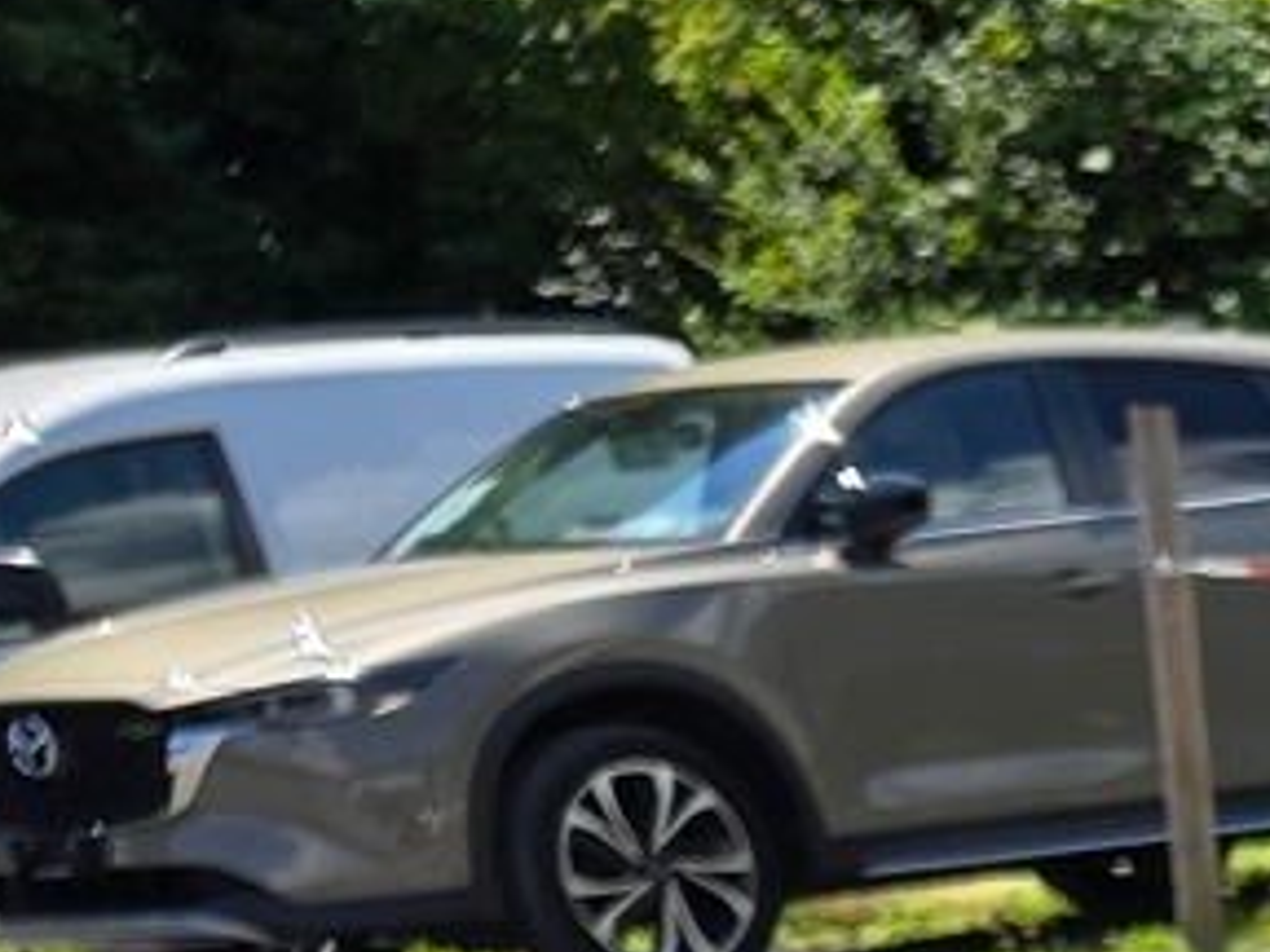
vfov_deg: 8.3
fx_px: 5907
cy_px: 2490
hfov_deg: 9.1
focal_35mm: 161
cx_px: 4136
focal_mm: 6.3
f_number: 1.7
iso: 80
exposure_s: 1/2537
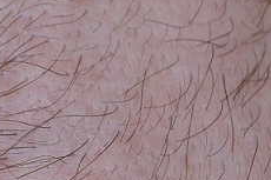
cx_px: 5
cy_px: 124
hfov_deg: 6.0
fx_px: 2573
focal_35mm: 342
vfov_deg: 4.0
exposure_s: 1/100
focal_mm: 50
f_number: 6.3
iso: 100
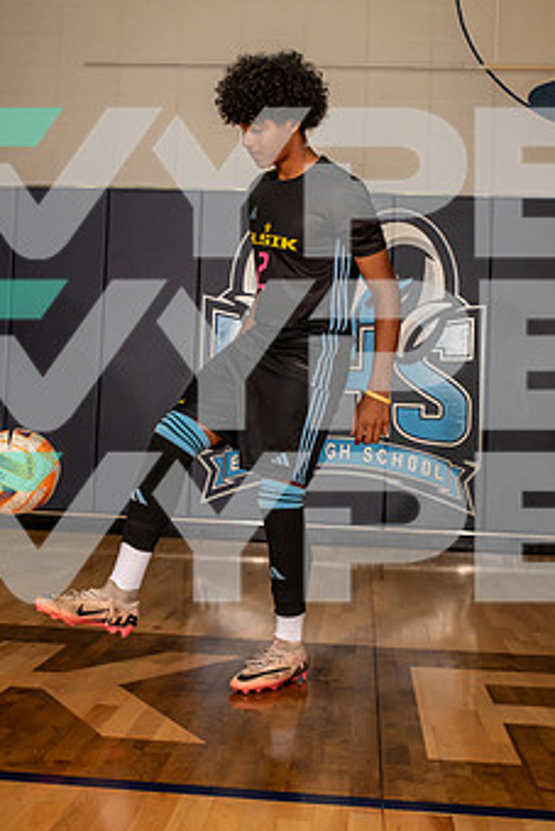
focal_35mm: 45
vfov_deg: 43.5
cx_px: 281
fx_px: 1039
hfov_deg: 29.9
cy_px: 357
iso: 800
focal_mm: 34
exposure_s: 1/400
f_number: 6.3
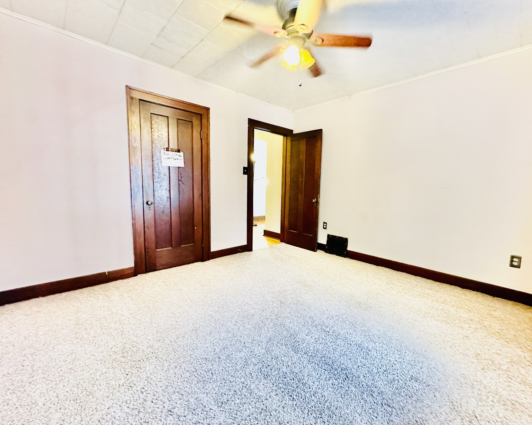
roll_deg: -1.5
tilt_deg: -6.5
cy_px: 211
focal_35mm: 15
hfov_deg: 96.6
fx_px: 236
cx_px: 289
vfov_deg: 84.0
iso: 1000
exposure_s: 1/60
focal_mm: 2.22
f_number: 2.2
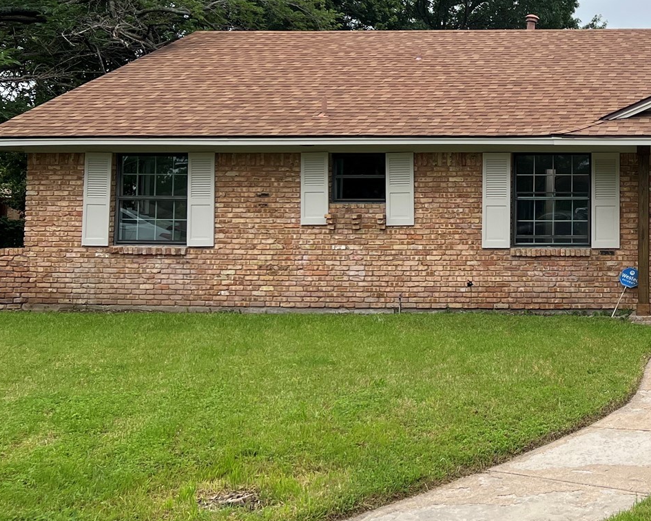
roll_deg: +0.0
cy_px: 153
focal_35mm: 55
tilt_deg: +1.7
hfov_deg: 31.5
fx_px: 1060
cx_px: 654
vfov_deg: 27.4
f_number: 1.5
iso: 50
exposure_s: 1/1266
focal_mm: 5.7
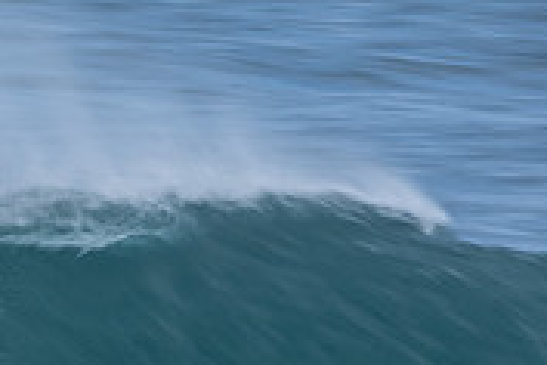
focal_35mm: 2454
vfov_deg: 0.6
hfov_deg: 0.8
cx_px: 105
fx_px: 37284
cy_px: 493
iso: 100
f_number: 22
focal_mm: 500
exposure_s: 1/25
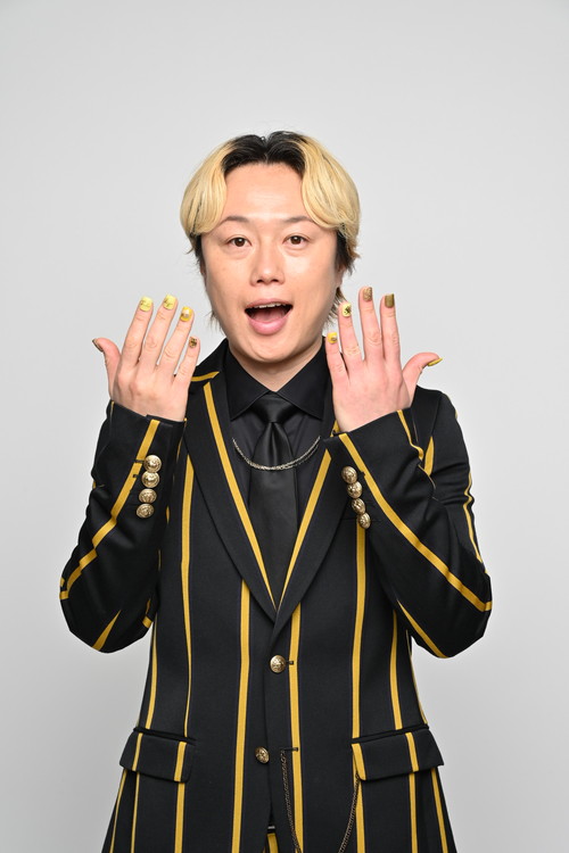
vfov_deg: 26.7
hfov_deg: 17.9
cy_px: 426
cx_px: 284
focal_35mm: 76
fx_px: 1802
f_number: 11
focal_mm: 76
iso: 400
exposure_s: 1/125
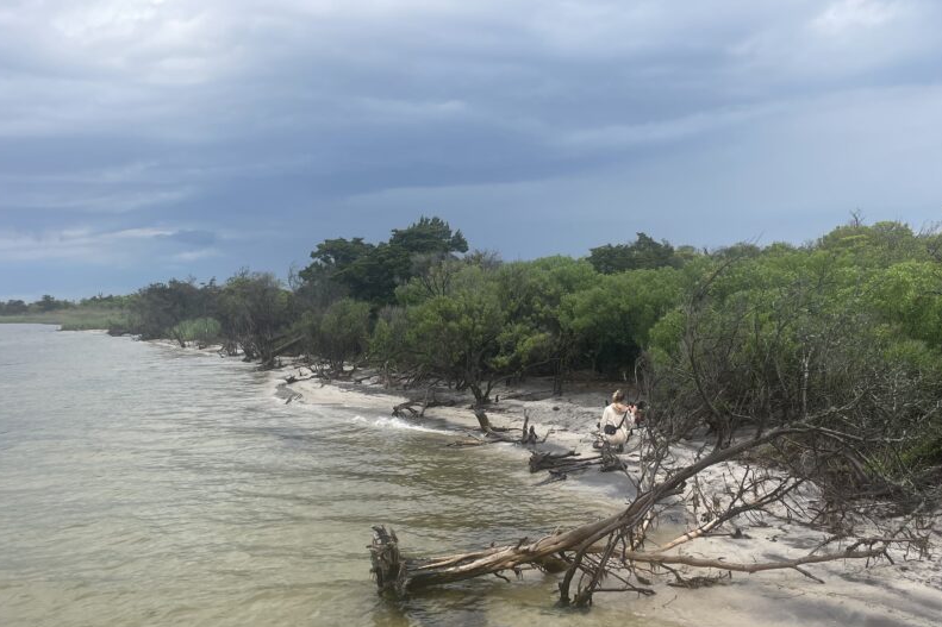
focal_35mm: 35
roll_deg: +1.5
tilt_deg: -6.2
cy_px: 409
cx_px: 503
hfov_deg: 54.4
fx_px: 916
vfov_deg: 37.5
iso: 50
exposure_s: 1/4831
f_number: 1.6
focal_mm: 4.2
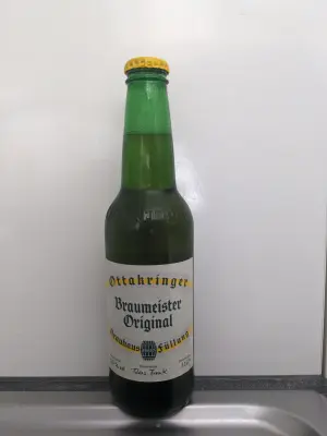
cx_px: 164
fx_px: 340
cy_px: 218
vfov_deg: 65.3
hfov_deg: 51.4
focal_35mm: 27
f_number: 1.73
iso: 69
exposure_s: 1/30.1
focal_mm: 4.38
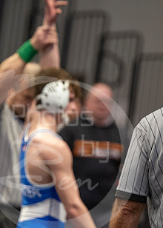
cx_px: 37
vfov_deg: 4.9
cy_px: 188
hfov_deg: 3.5
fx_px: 2670
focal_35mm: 412
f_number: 2.8
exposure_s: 1/1000
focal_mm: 160
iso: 3200
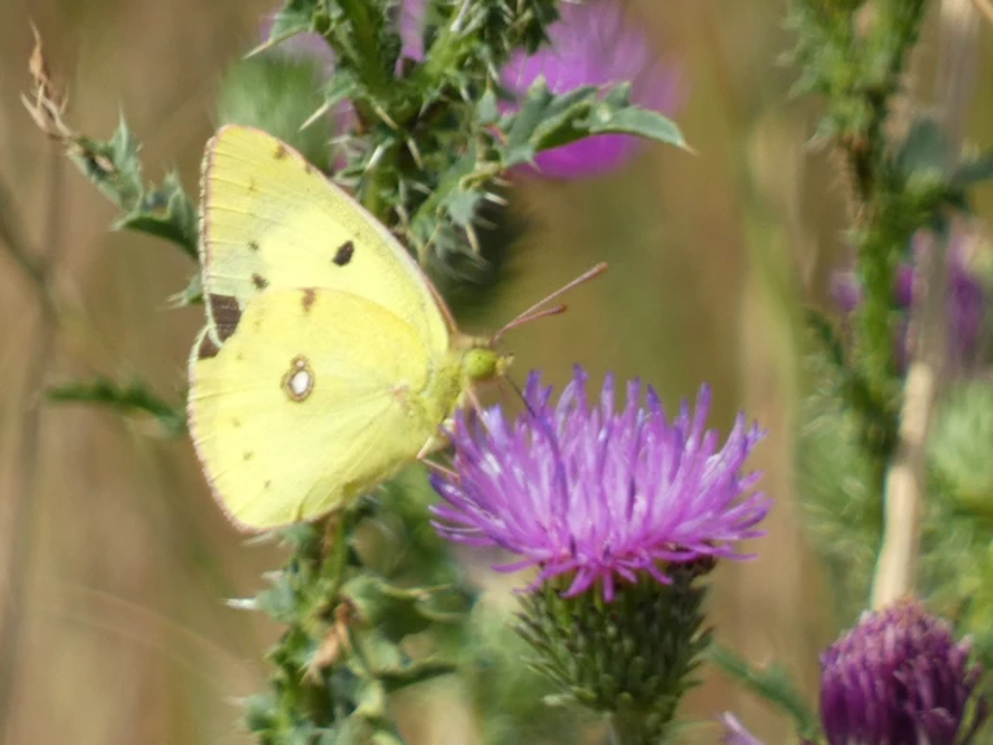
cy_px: 372
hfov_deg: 1.7
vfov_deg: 1.2
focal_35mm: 1200
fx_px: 34423
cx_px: 496
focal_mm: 215
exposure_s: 1/160
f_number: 5.9
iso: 80
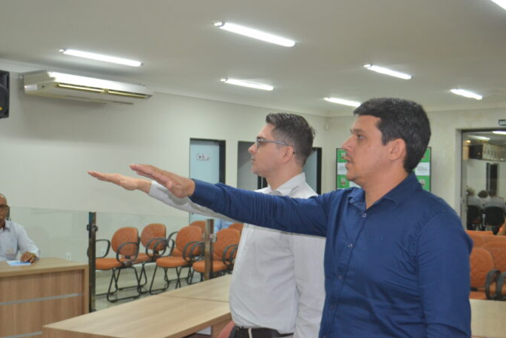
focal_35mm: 47
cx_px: 228
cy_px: 170
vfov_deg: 28.7
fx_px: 661
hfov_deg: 41.9
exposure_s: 1/60
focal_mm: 28
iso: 1400
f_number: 4.5
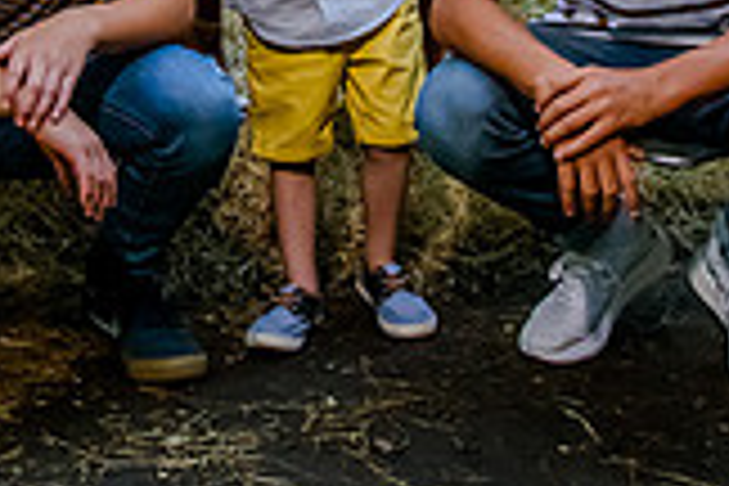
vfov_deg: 13.2
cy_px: -345
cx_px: 143
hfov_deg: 21.2
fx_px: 1924
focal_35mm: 95
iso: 4000
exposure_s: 1/320
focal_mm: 24
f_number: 9
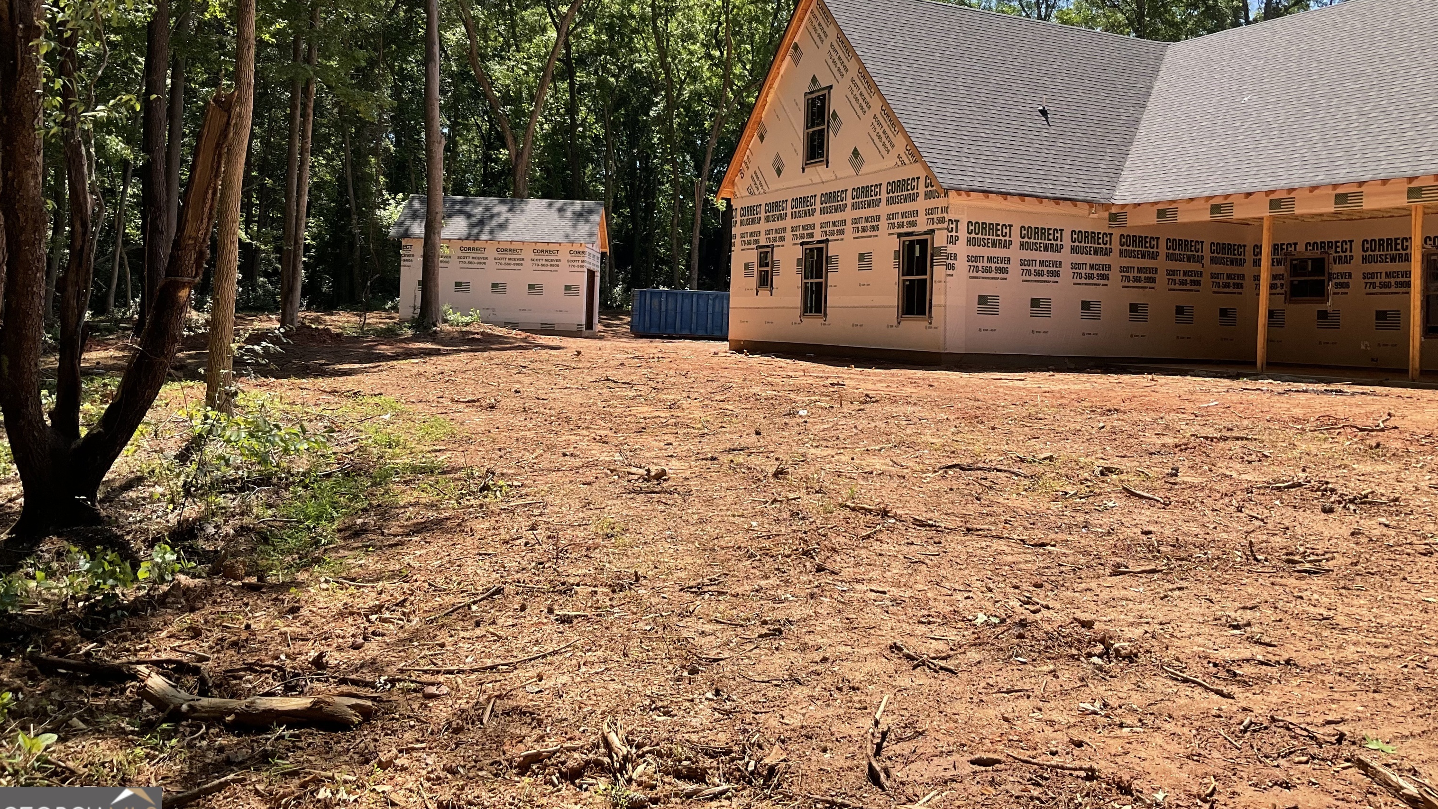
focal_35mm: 32
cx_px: 727
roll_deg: -0.5
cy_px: 295
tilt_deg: +1.6
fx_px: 1220
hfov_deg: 61.0
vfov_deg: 36.4
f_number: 1.8
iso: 16
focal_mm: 3
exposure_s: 1/962
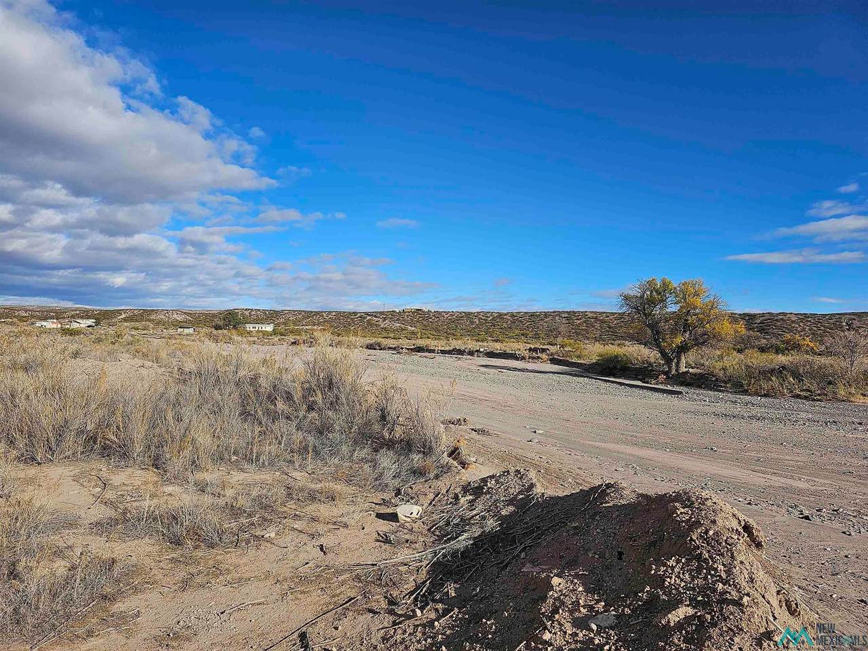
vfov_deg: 58.9
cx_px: 434
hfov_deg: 73.9
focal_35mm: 23
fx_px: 577
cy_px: 326
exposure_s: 1/1472
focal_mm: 6.3
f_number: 1.7
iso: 16
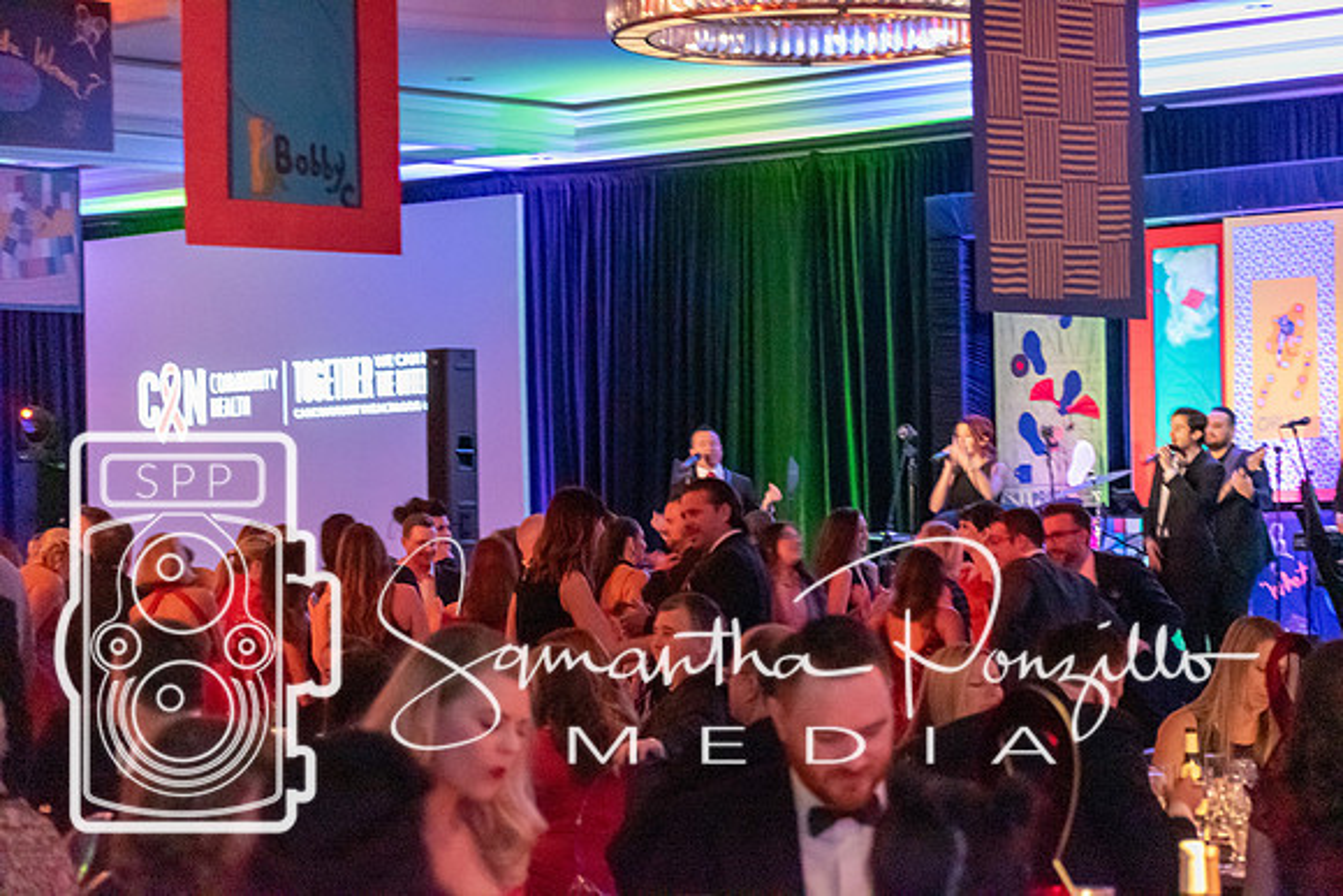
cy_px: 448
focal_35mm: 105
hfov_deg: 19.5
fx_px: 3918
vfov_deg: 13.0
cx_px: 672
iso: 12800
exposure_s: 1/30
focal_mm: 70
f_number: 4.5
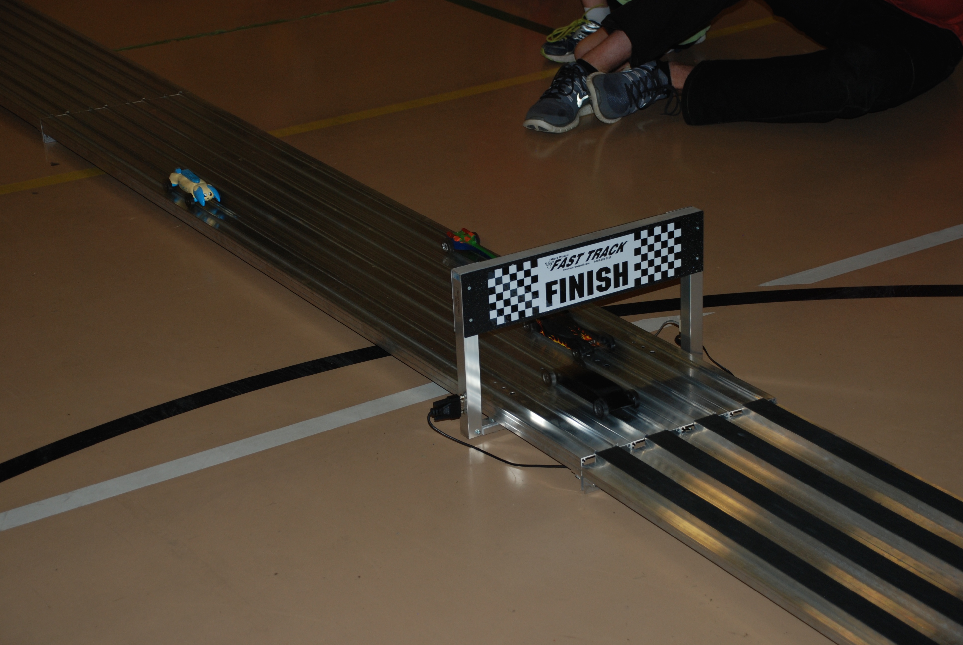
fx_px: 2009
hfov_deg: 27.0
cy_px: 322
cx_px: 482
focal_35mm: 75
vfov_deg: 18.2
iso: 200
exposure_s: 1/60
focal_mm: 50
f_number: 5
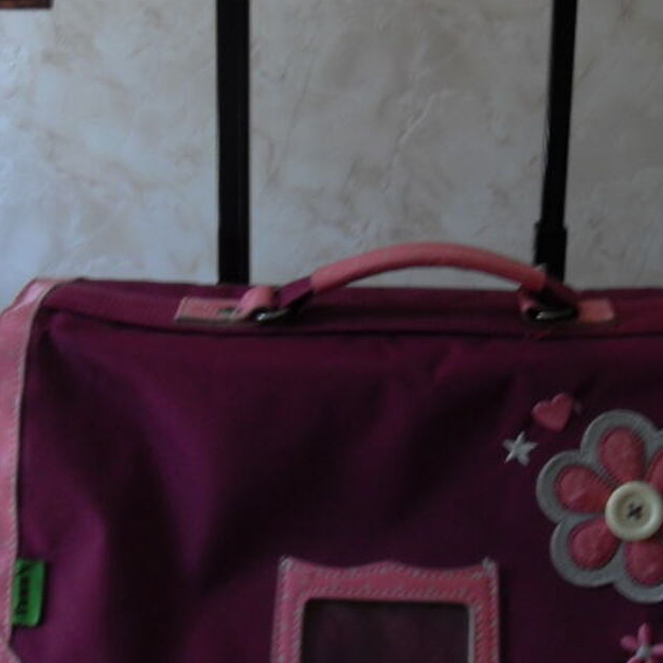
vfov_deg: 26.9
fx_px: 1387
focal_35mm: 64
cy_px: 368
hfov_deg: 26.8
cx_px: 416
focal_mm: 6.3
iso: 100
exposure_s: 1/30
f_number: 2.8
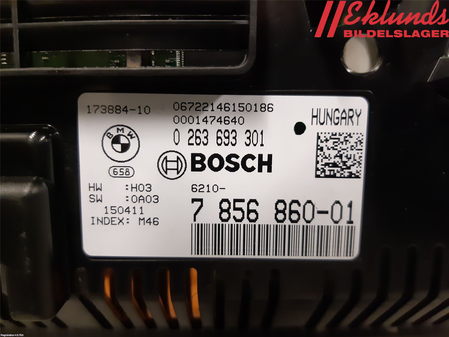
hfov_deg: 67.3
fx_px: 337
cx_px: 224
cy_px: 168
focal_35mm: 26
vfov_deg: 53.1
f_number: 1.7
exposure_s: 1/50
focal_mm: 3.93
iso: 250
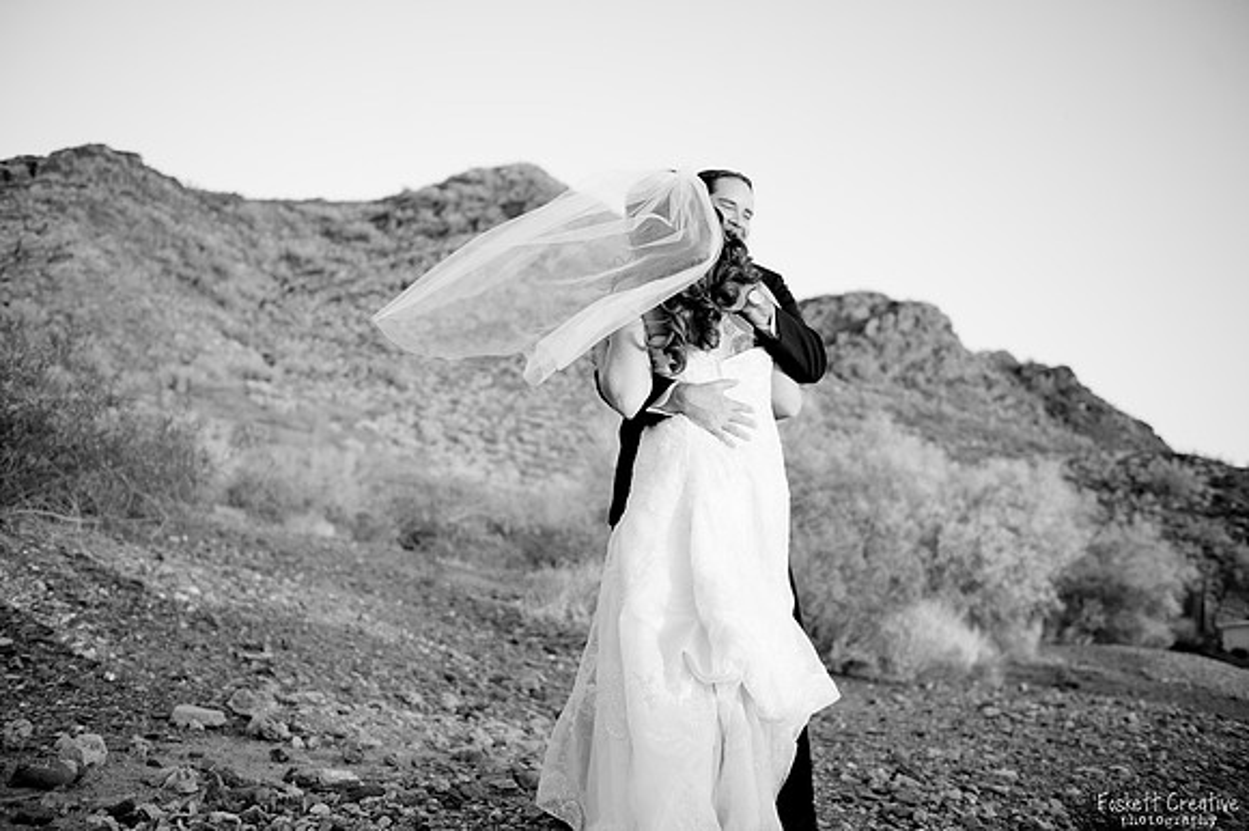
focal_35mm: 36
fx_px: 1248
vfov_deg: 36.8
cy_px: 416
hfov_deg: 53.2
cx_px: 624
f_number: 2.8
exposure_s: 1/400
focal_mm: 36
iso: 200
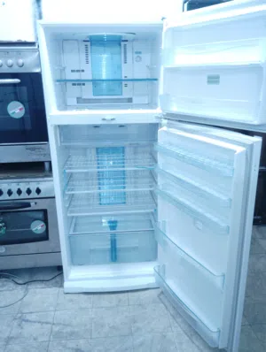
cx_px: 133
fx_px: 296
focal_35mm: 29
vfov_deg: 61.6
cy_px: 176
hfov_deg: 48.4
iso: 350
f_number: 1.8
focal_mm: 4.25
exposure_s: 1/30
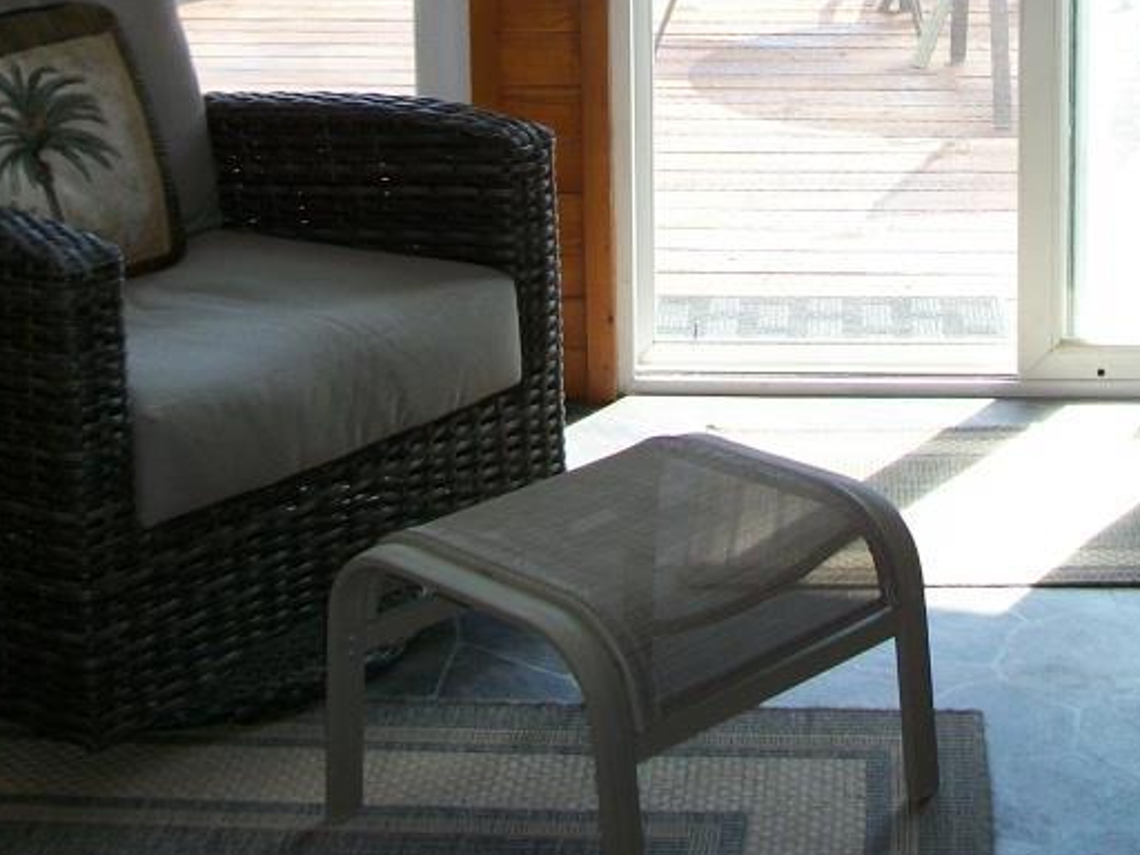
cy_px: -183
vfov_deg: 17.5
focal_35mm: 80
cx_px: 652
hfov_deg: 24.4
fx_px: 2635
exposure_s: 1/125
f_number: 2.9
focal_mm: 5.7
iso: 80
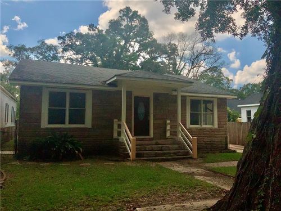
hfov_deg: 61.7
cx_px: 140
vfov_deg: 48.2
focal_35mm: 29
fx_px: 235
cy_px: 106
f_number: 1.8
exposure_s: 1/8621
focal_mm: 3
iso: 20
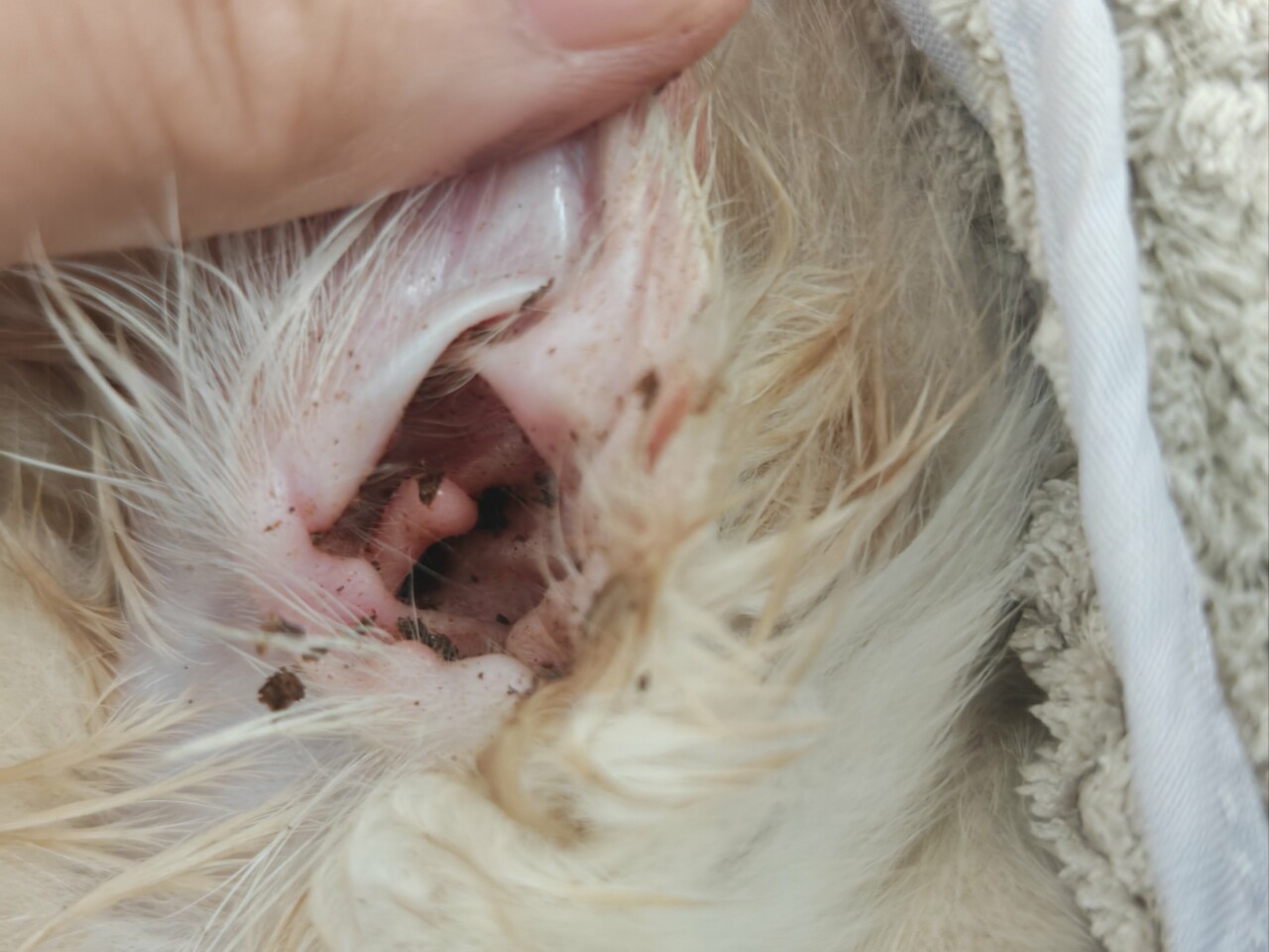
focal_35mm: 54
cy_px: 476
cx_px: 634
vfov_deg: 27.0
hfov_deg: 35.5
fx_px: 1980
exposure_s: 1/100
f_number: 1.6
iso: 250
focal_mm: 7.62
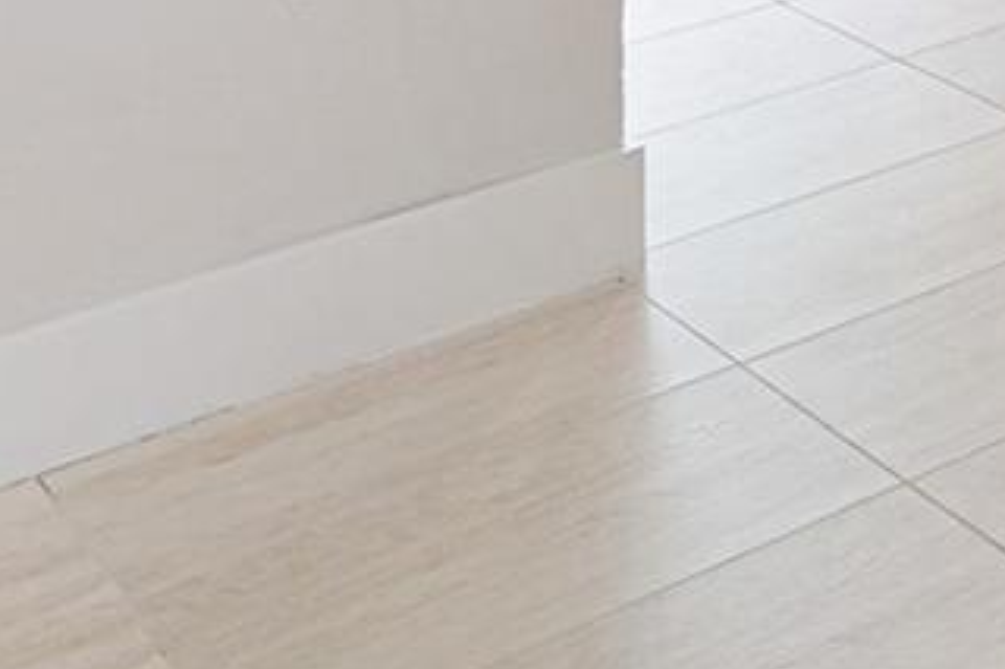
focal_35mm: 80
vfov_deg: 13.4
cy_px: -845
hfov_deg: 23.3
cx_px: 1197
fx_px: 2232
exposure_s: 1/125
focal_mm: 16
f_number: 4.5
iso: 320
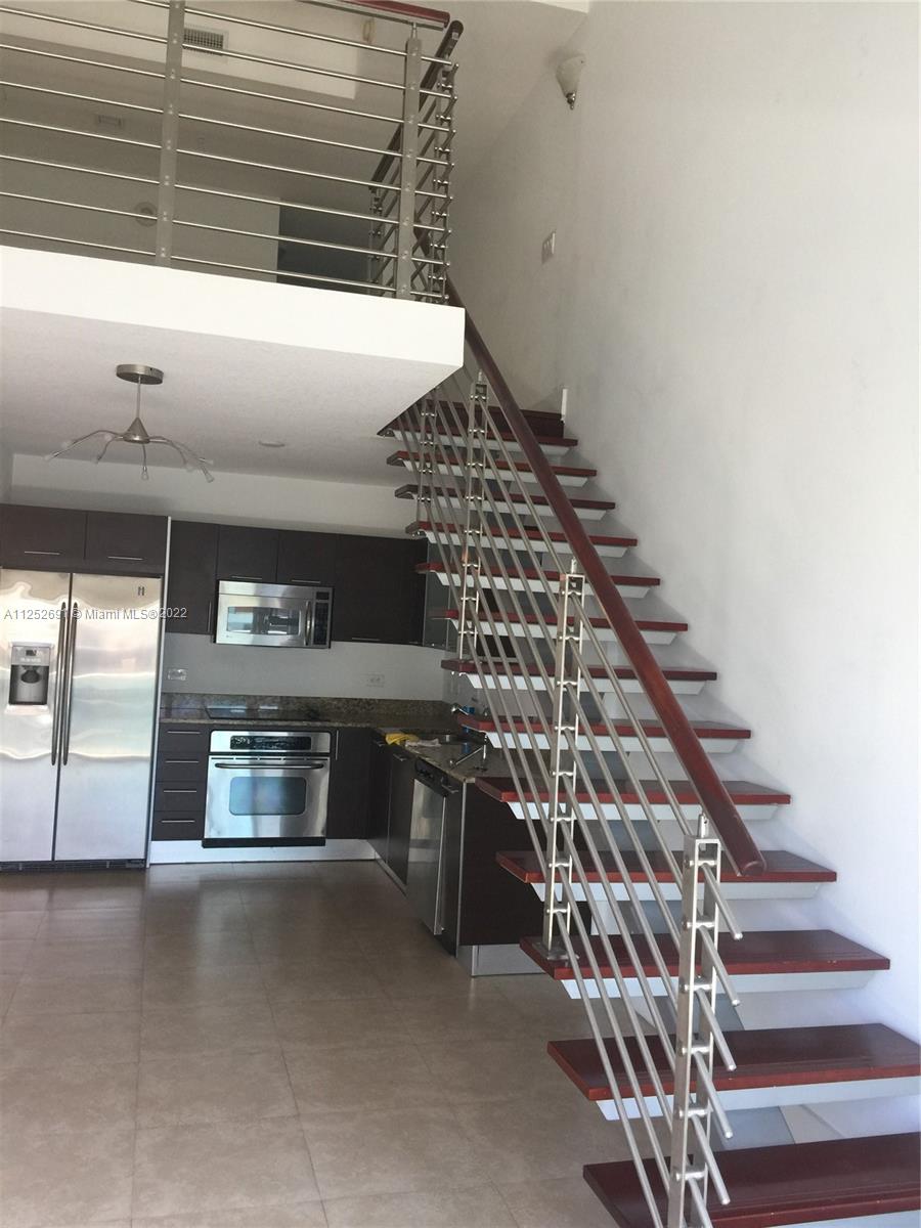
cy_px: 614
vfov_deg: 61.7
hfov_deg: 48.2
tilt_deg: +2.5
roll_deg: -2.5
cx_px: 460
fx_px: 1029
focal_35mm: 29
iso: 32
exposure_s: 1/30
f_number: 2.2
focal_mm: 4.15
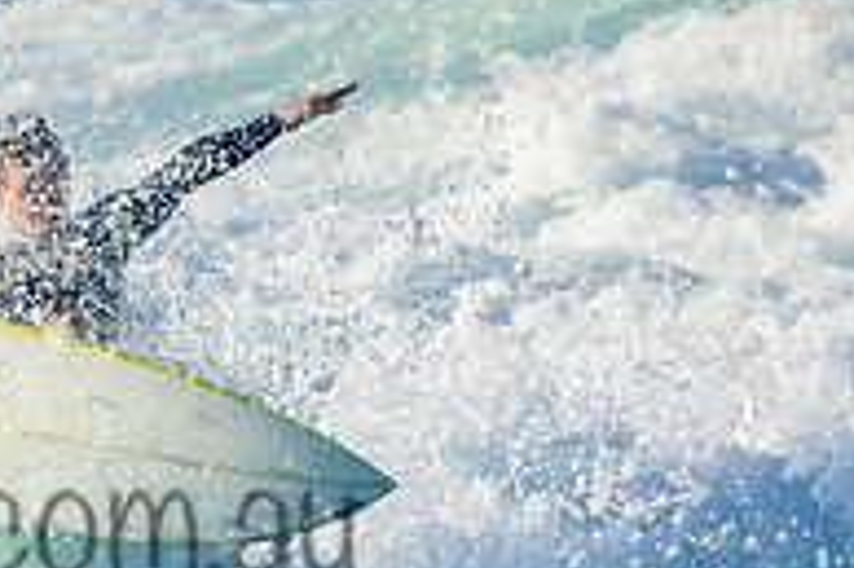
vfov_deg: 0.8
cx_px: -110
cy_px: 473
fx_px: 43326
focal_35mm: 1828
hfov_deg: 1.1
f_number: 5.6
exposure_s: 1/2000
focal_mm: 400
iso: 400
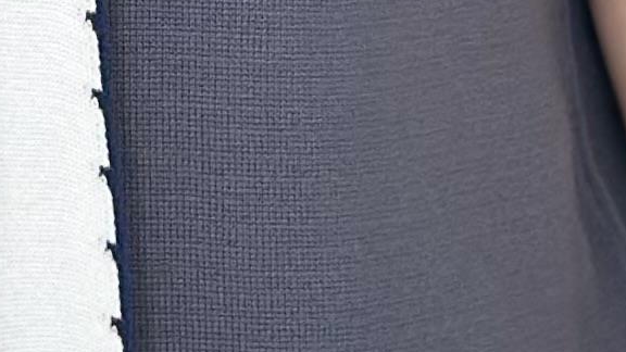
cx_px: 51
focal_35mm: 366
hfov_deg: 5.9
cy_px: -548
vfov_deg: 3.3
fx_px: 6075
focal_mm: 6.86
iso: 80
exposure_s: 1/151
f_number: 1.78
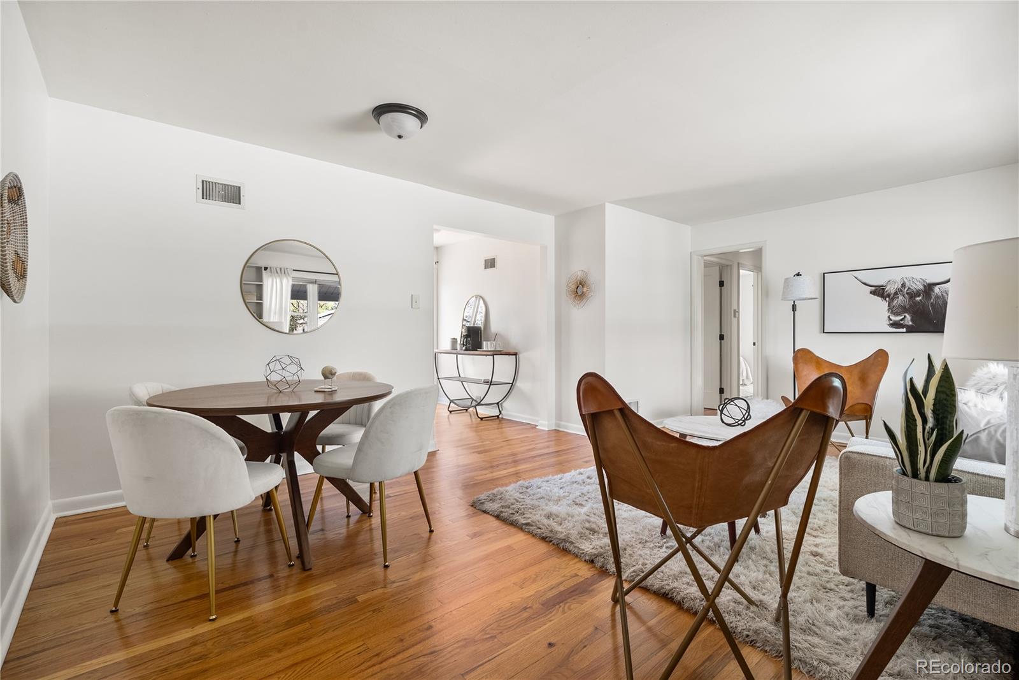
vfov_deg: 73.8
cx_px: 510
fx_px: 453
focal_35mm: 16
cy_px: 340
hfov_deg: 96.7
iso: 200
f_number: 8
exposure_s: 1/50
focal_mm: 16
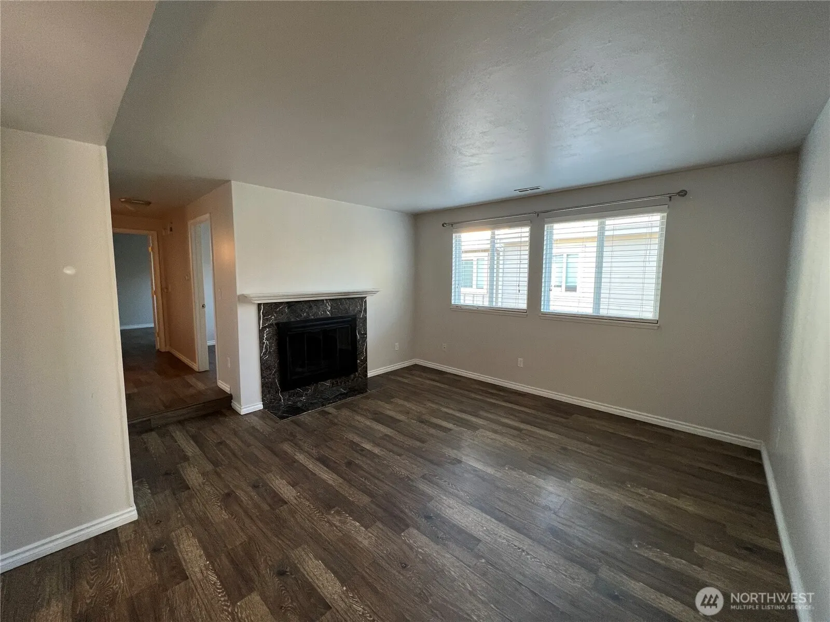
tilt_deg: -4.9
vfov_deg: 89.9
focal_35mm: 13
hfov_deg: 106.2
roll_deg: -0.6
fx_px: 312
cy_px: 311
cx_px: 415
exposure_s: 1/60
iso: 160
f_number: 1.8
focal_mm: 1.57
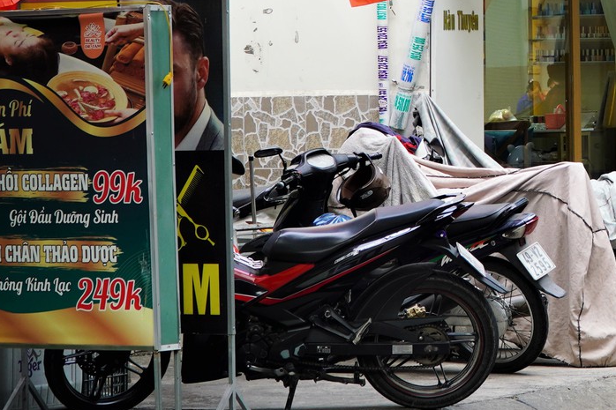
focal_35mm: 193
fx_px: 3309
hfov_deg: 10.5
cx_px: 690
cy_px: -92
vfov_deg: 7.0
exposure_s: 1/80
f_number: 4.5
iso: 100
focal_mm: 45
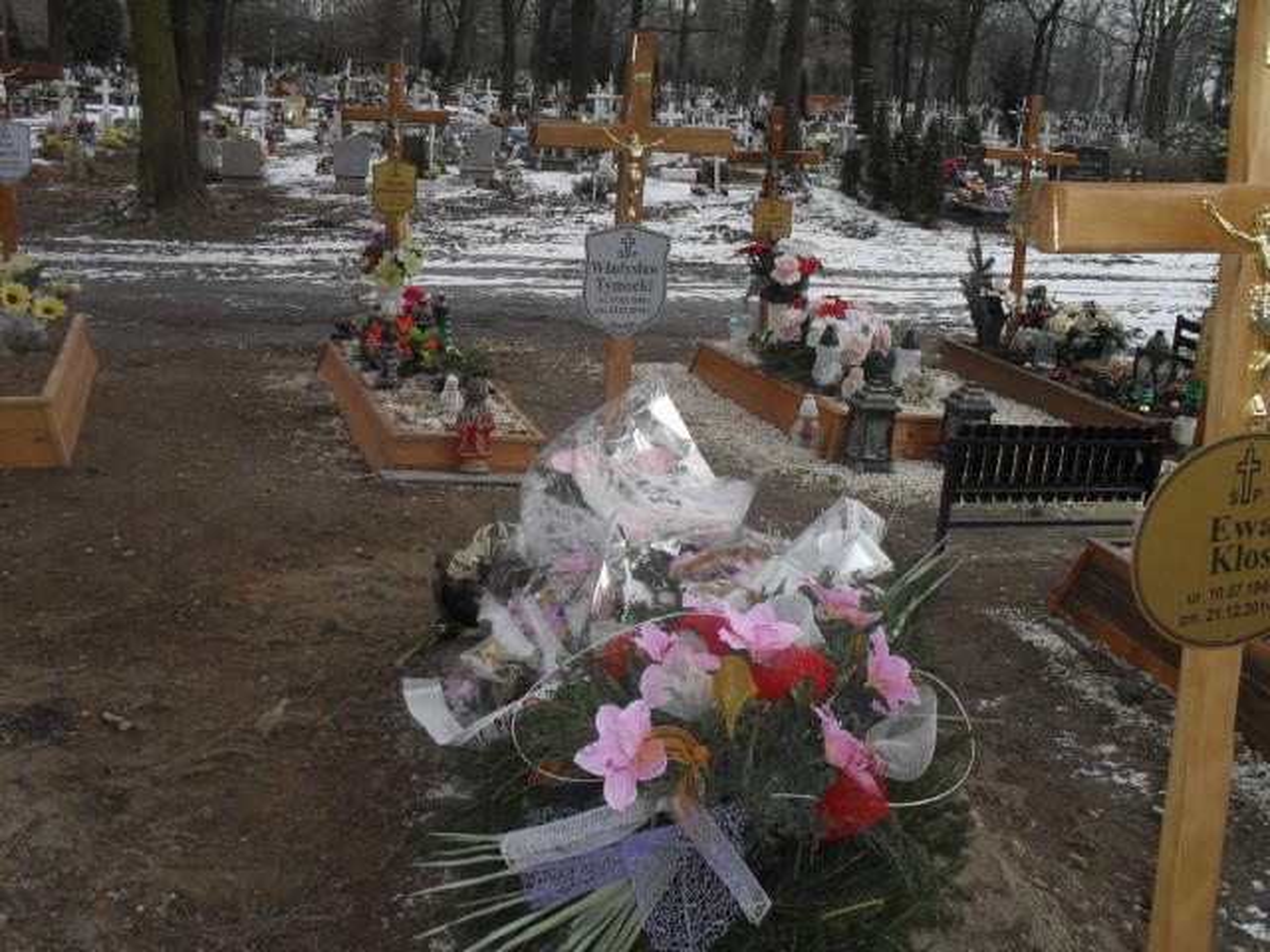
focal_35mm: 35
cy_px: 476
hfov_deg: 52.6
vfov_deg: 40.7
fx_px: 1284
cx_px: 635
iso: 100
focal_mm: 6.3
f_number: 3.2
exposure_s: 1/250
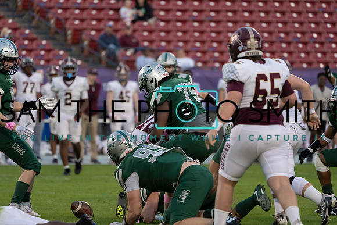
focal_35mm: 364
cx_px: 168
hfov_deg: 5.7
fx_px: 3408
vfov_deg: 3.8
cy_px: 112
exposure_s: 1/1250
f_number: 5.6
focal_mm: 364
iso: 4000
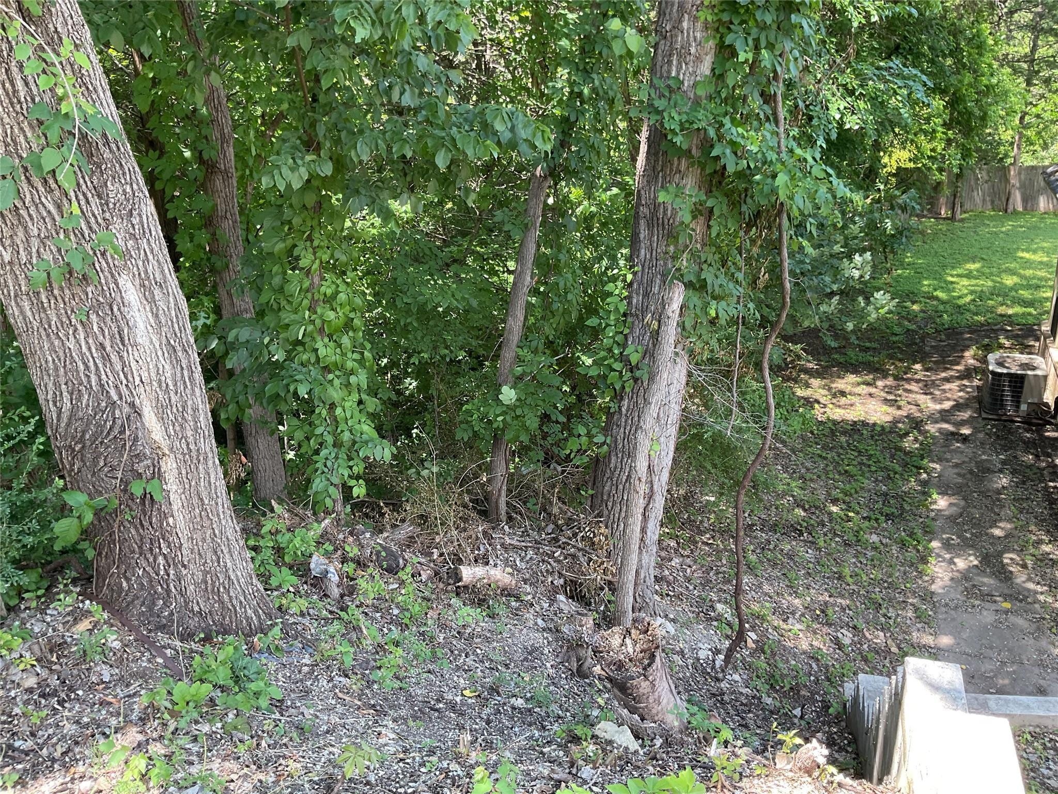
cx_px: 529
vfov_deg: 48.2
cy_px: 397
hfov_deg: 61.7
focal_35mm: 29
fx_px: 886
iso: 32
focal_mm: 3
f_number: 1.8
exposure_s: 1/120
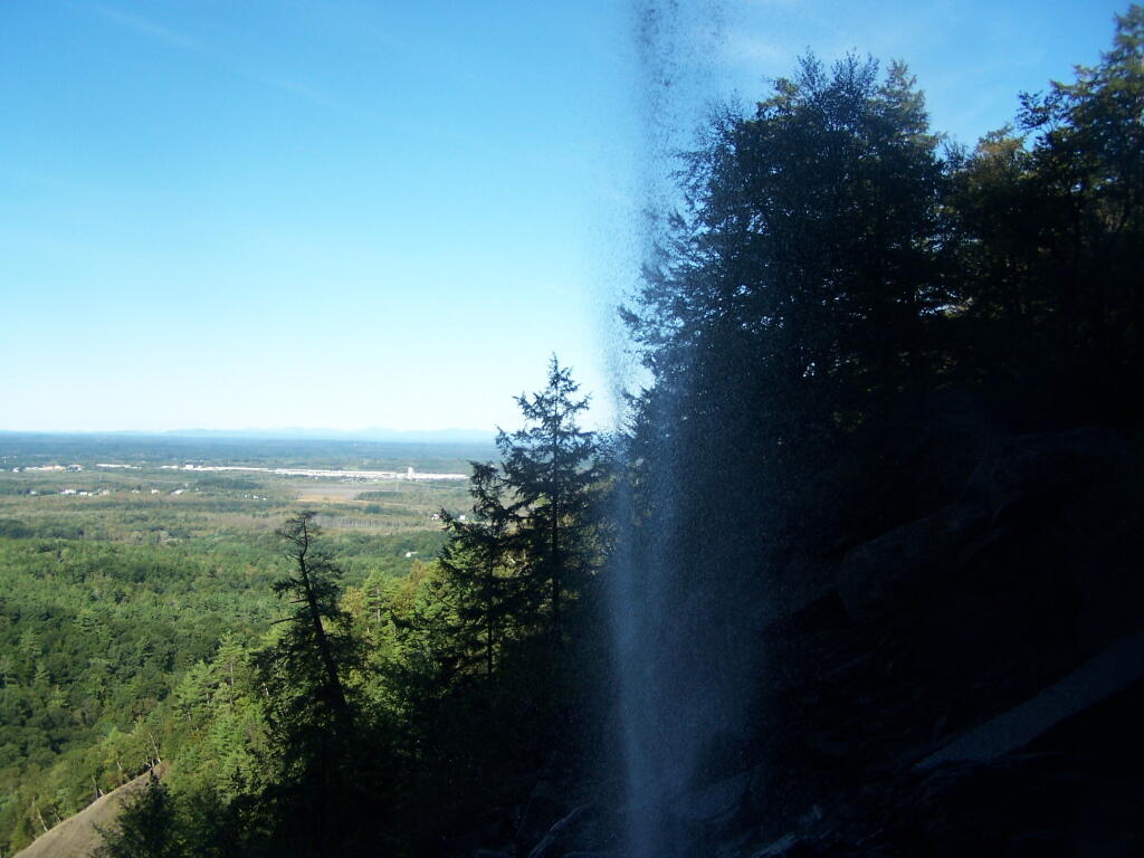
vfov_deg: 37.7
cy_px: 429
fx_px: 1256
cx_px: 572
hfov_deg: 49.0
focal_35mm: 38
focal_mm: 6.3
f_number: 2.8
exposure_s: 1/800
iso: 80
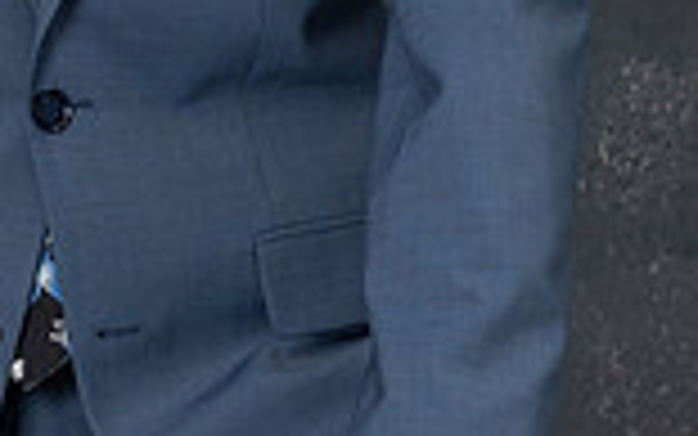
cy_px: -98
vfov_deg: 3.5
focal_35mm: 380
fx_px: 7231
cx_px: 33
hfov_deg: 5.5
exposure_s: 1/160
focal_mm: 52
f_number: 5.6
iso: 200
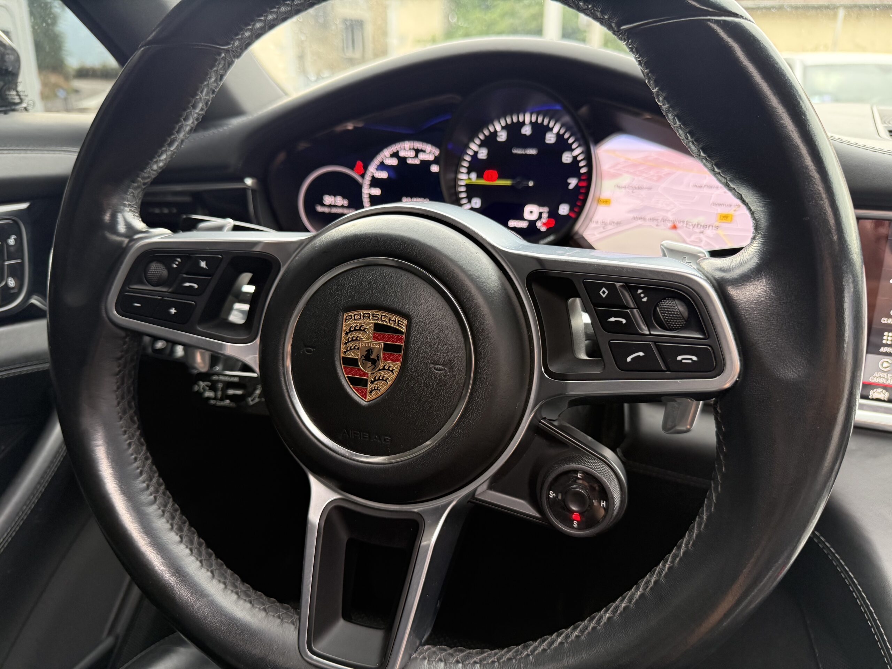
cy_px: 334
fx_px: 618
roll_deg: +0.0
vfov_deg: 56.8
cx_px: 446
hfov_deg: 71.6
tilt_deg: -20.4
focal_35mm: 24
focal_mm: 6.76
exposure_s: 1/71
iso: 200
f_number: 1.78
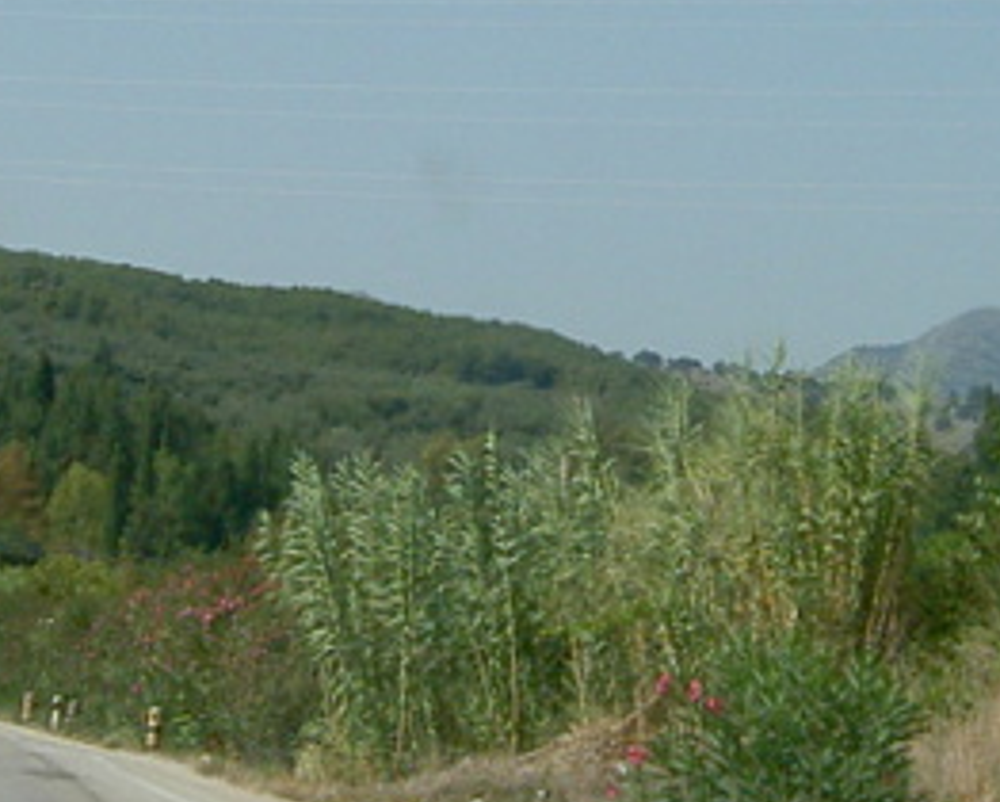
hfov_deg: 23.5
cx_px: 553
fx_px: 2399
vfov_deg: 19.0
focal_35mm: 81
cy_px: 458
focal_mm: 5.6
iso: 50
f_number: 4.7
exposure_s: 1/500
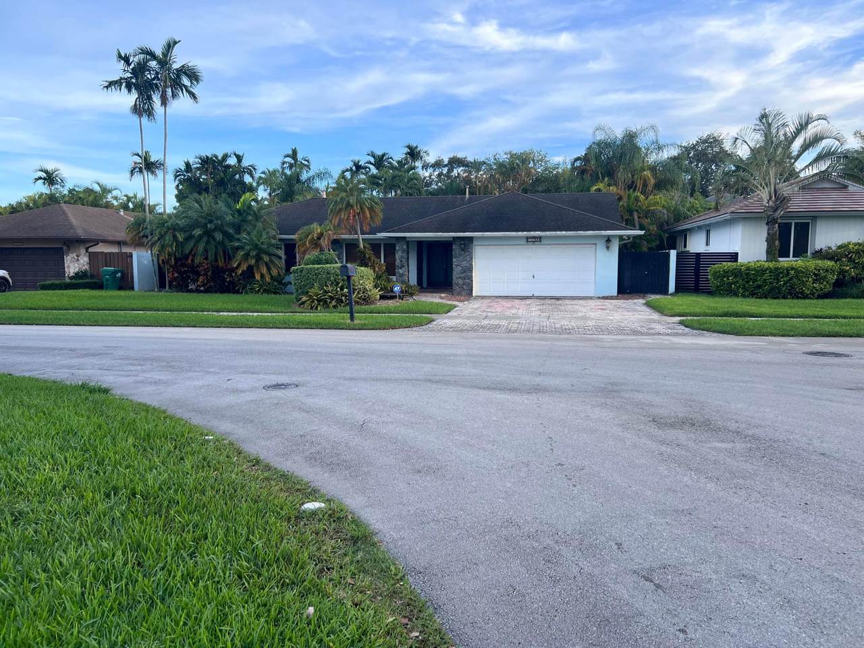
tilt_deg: -6.2
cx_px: 432
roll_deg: -0.2
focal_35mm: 26
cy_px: 324
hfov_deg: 67.3
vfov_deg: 53.1
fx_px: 649
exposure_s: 1/887
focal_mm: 5.7
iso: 50
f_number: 1.5
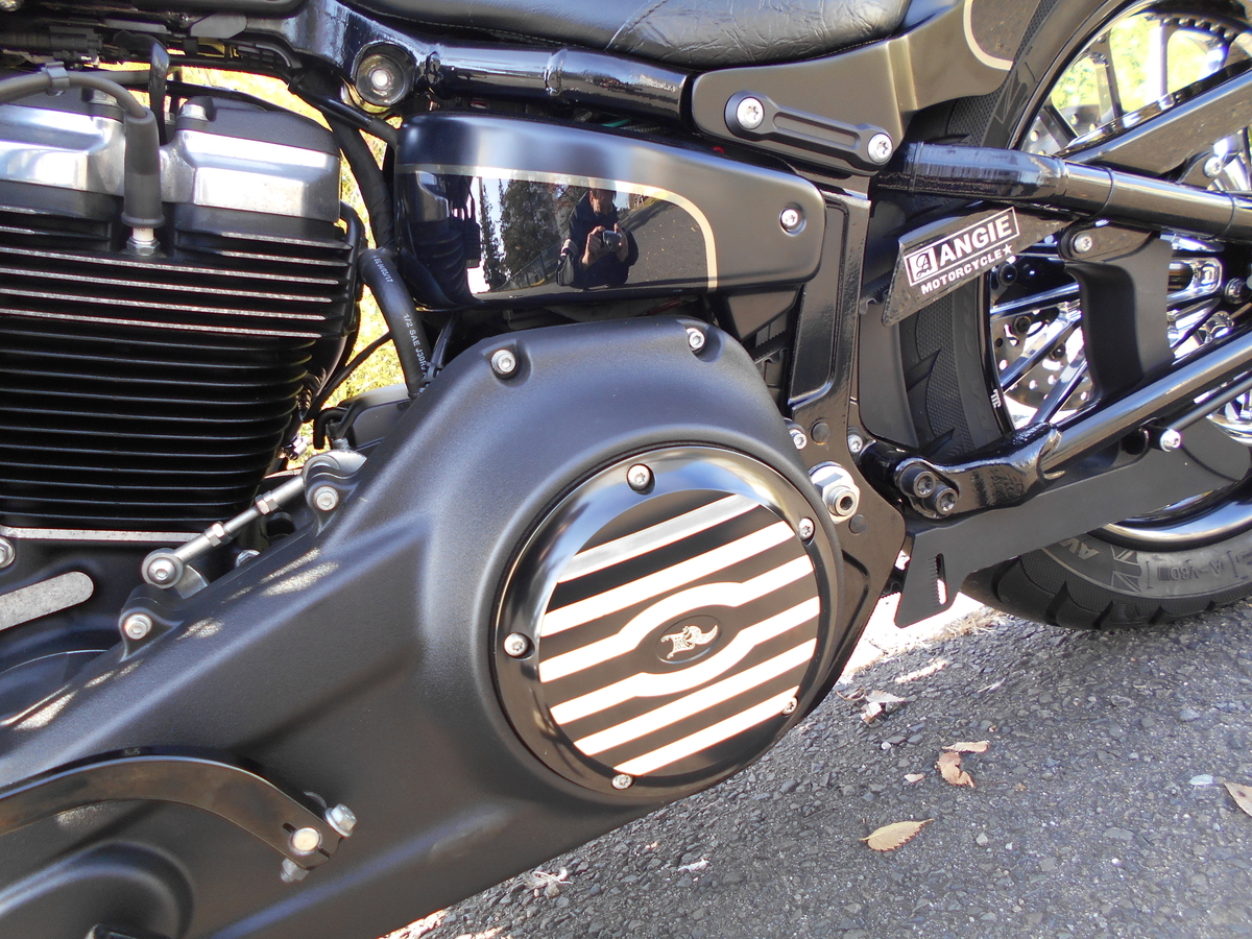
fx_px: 940
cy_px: 470
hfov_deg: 67.3
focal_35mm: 26
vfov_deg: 53.1
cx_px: 626
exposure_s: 1/50
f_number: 3.2
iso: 80
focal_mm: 4.6
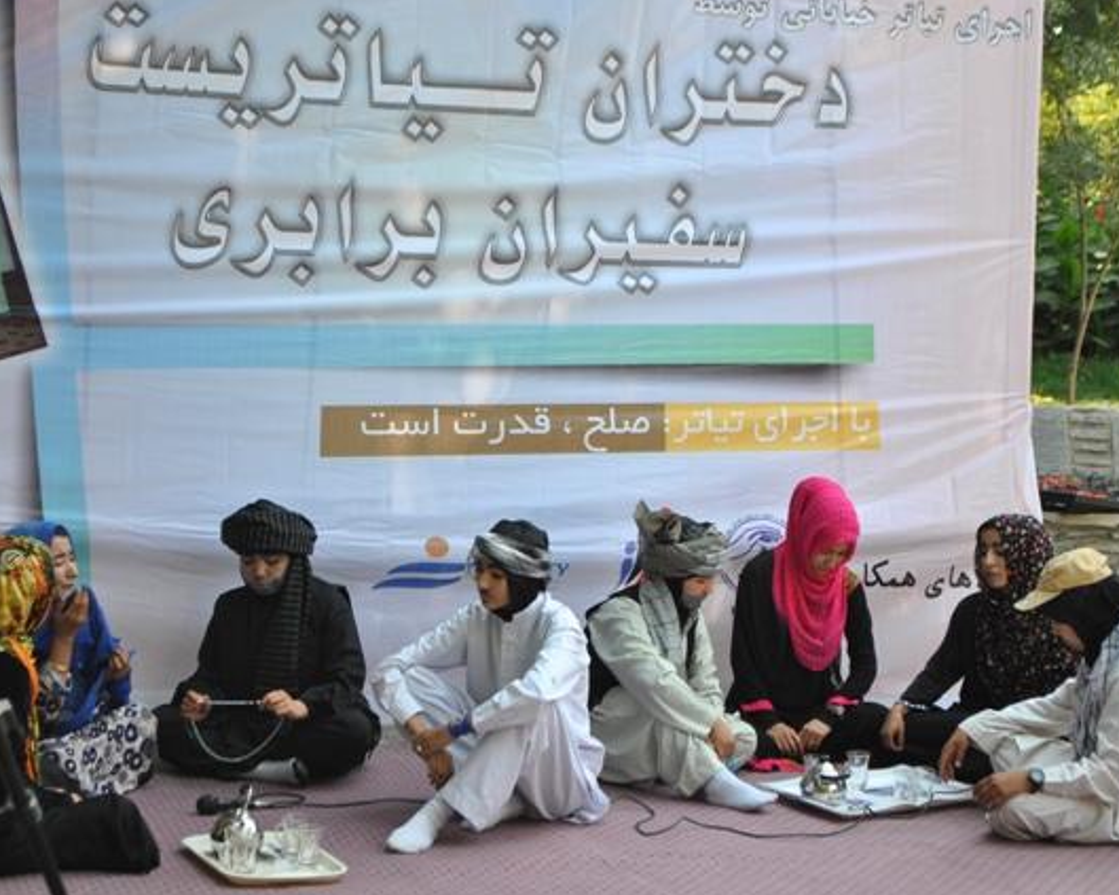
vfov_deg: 20.4
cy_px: 446
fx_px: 2483
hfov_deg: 25.4
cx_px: 535
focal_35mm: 75
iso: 200
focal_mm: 44
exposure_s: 1/125
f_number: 5.3
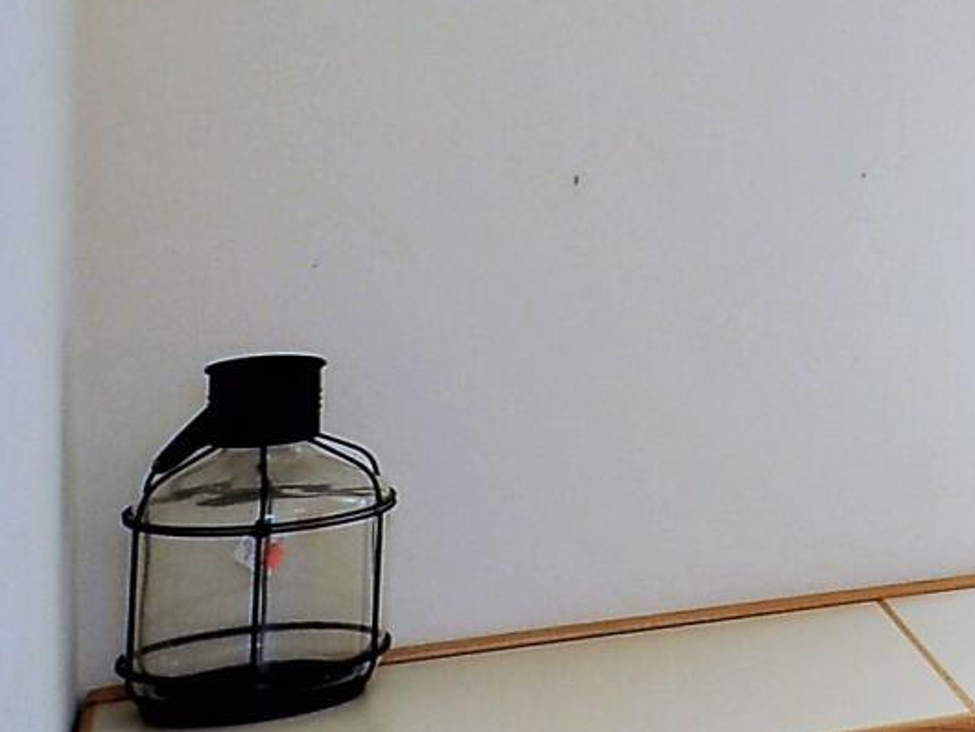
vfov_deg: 14.6
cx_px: 2719
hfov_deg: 12.3
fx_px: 2761
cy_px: -133
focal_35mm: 98
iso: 640
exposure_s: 1/40
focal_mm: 18
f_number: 11
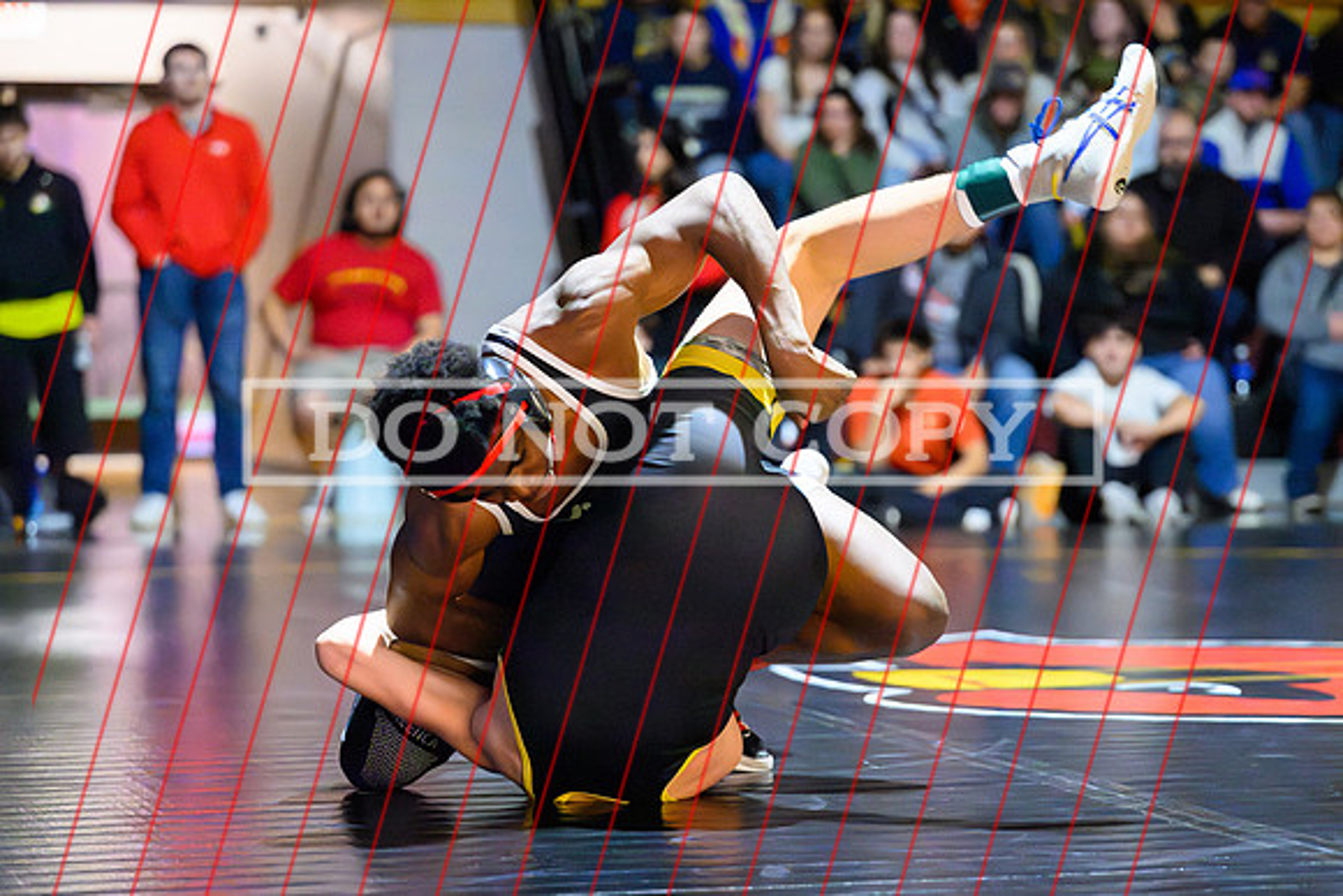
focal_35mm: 114
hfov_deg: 18.0
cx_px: 694
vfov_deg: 12.0
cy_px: 530
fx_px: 4244
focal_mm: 94
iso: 25600
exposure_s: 1/800
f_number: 2.8
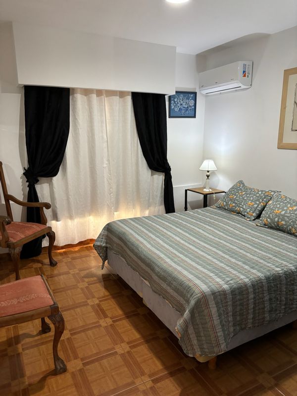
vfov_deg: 67.3
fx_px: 297
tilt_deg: -12.9
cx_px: 148
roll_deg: +0.0
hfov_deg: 53.1
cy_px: 198
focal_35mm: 26
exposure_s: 1/50
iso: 320
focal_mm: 5.96
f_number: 1.6
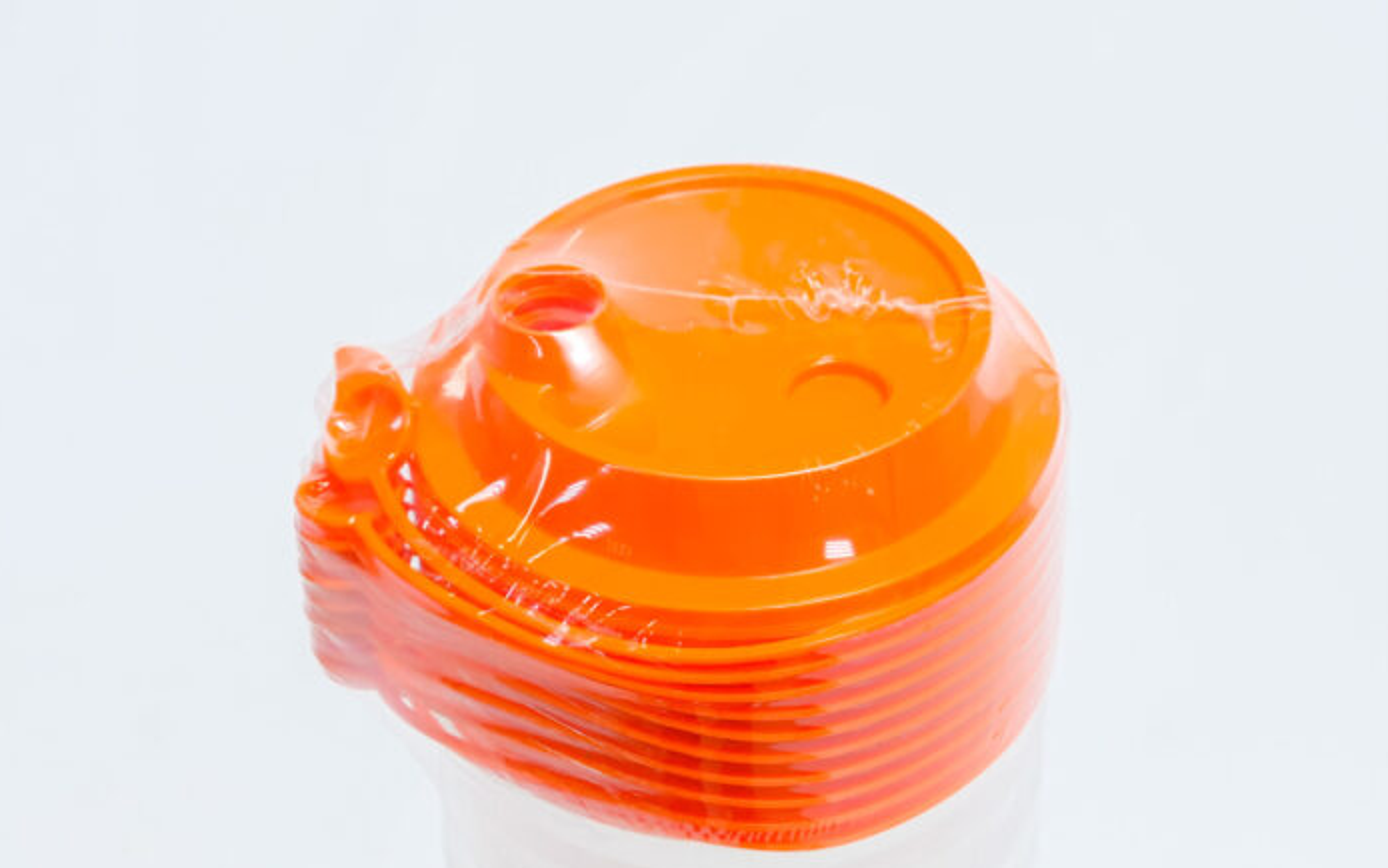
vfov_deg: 12.1
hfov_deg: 19.3
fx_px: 4086
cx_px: 694
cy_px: 451
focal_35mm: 108
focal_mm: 70
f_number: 11
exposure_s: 1/125
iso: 3200
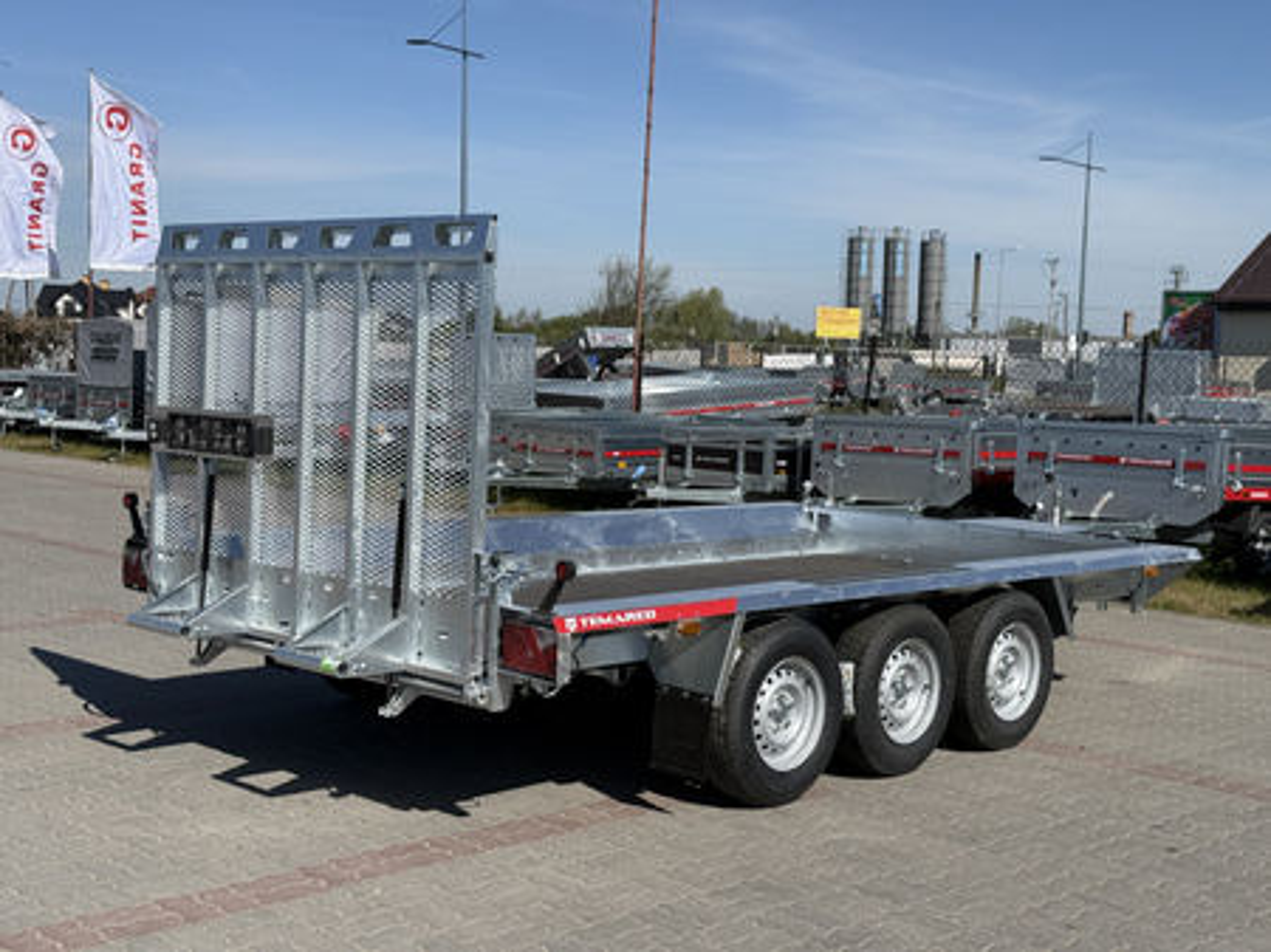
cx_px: 636
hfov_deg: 39.7
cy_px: 476
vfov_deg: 30.2
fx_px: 1761
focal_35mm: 48
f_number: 1.78
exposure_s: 1/7874
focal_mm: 6.76
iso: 64
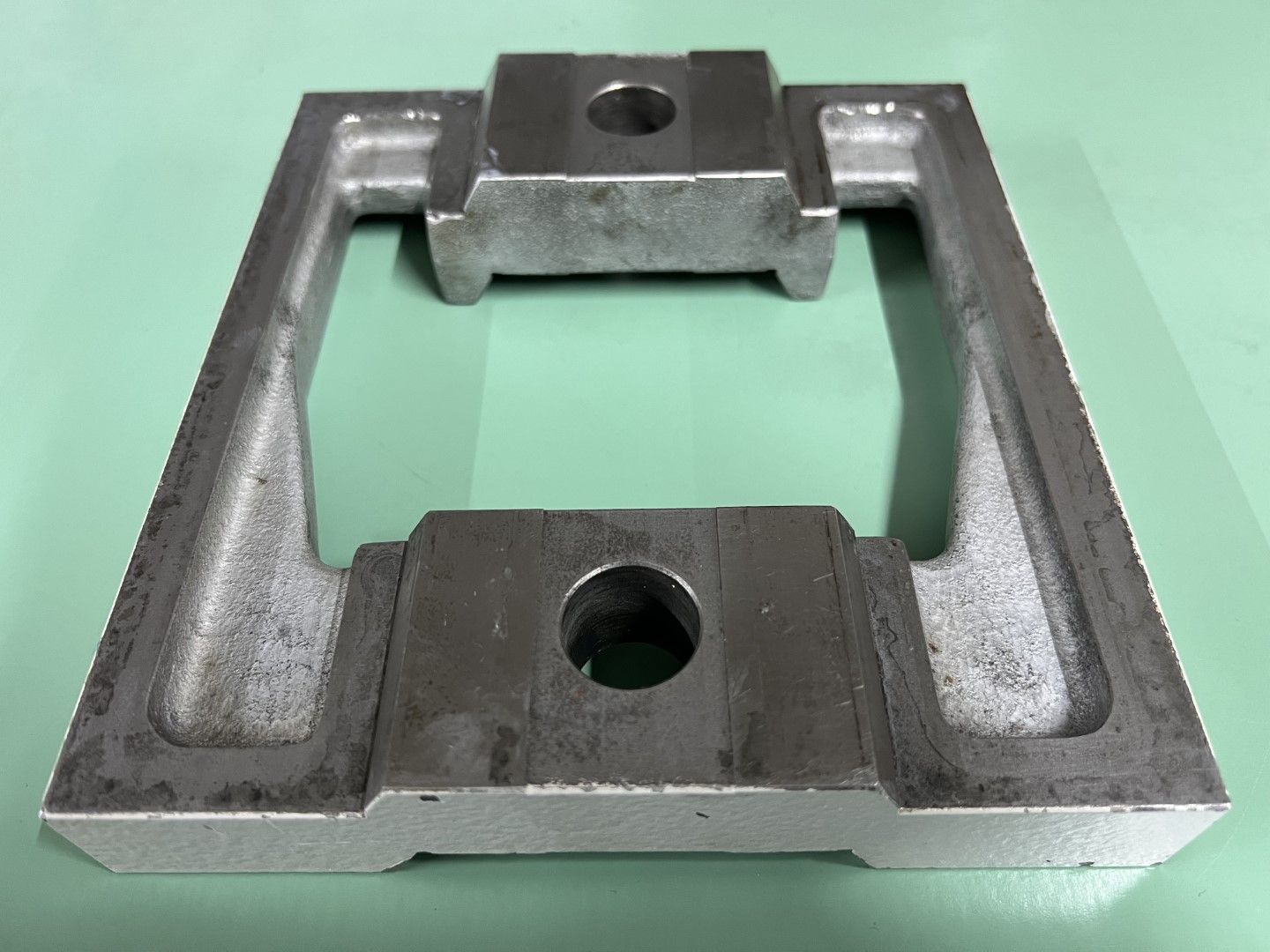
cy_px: 476
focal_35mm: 26
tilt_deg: -52.2
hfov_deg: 67.3
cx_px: 635
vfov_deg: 53.1
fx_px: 954
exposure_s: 1/50
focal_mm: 5.7
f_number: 1.5
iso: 200
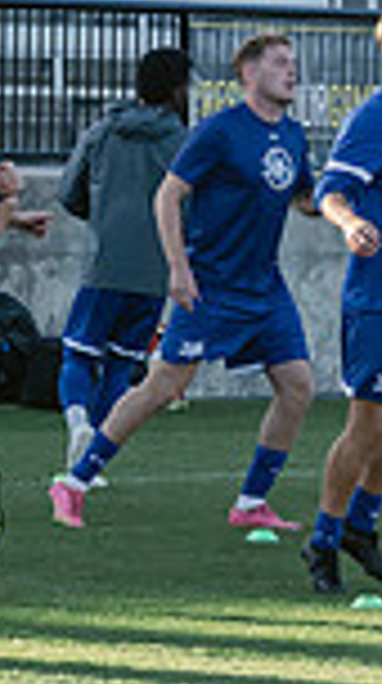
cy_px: 119
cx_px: -917
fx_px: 7597
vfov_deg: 5.1
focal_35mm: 420
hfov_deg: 2.8
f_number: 6.3
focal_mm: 105
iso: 1250
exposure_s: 1/1000
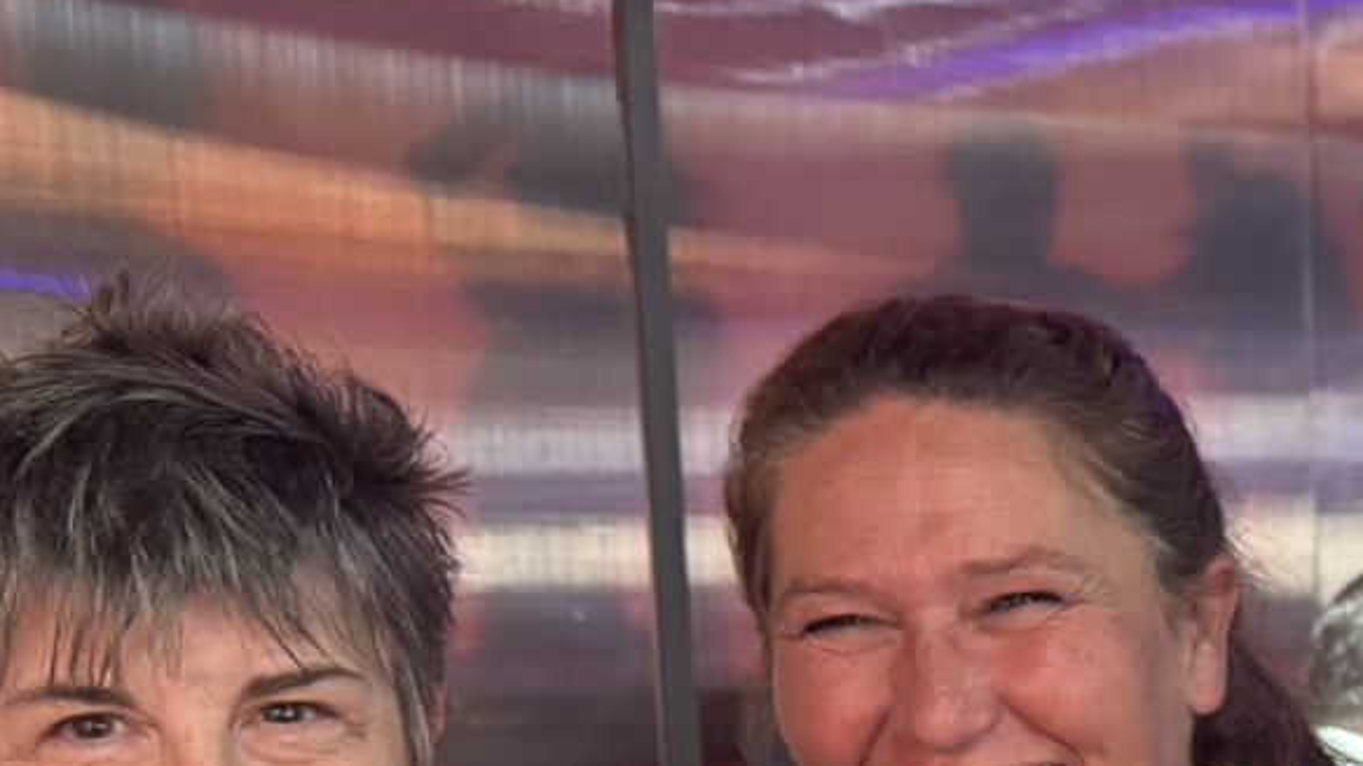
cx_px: 1909
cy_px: 1136
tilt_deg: -11.3
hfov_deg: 20.5
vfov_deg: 12.5
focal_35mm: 92
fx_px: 3324
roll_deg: -1.8
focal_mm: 6.76
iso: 500
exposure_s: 1/50
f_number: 1.78
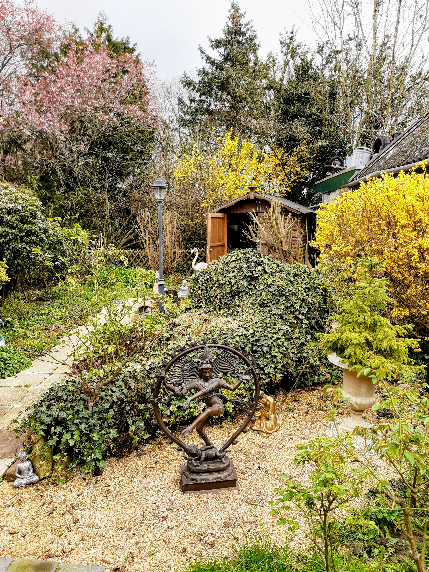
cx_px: 214
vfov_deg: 67.3
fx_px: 430
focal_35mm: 26
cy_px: 286
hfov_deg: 53.1
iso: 40
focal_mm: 4.75
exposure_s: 1/582
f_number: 1.7
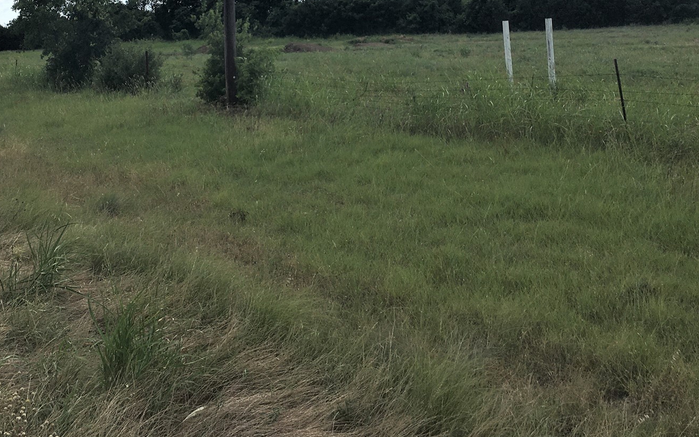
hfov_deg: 41.7
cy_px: 31
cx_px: 294
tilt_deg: +3.3
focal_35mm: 48
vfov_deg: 25.9
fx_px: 914
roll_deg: +2.3
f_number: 2.2
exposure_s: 1/2262
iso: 25
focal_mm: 4.15
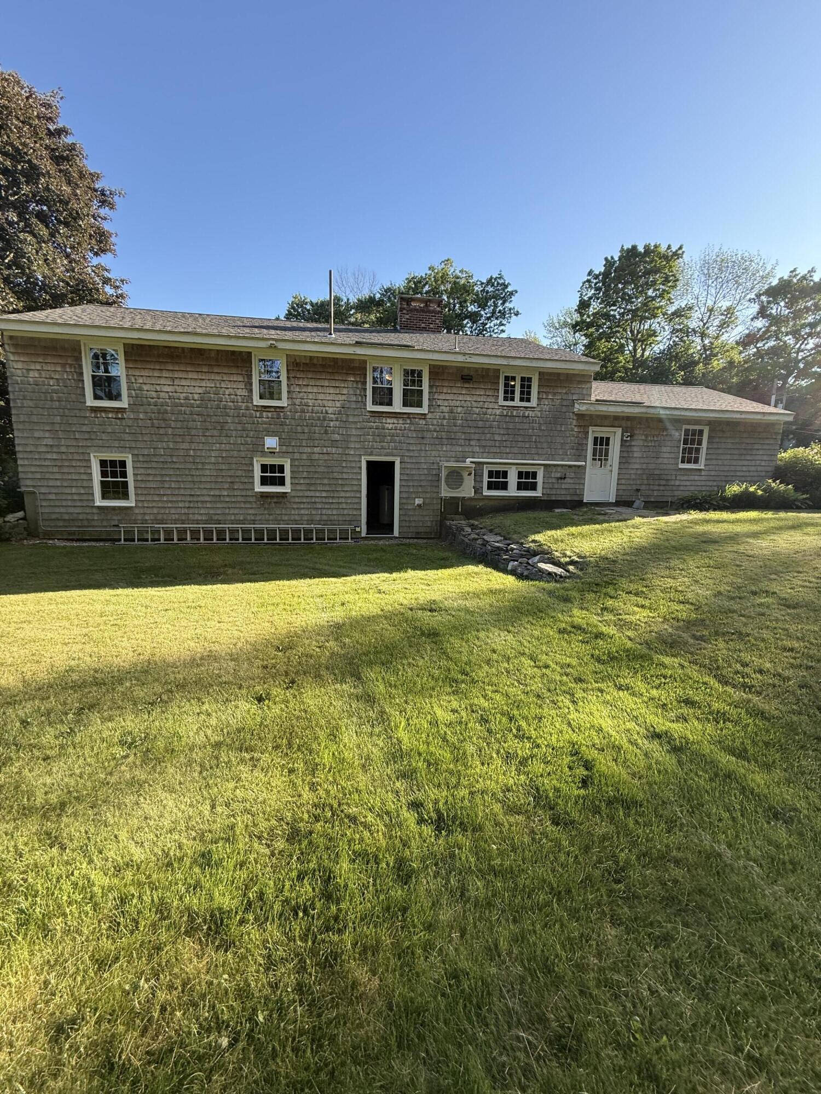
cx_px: 410
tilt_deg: -7.3
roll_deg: -1.5
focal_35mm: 14
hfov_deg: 85.7
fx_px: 443
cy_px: 547
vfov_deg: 102.1
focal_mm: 2.22
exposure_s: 1/388
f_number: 2.2
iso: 64
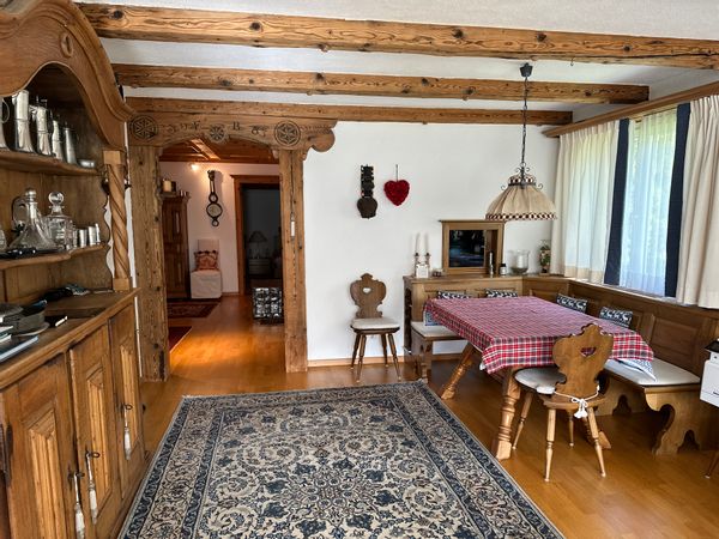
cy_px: 270
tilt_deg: -7.5
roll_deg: +0.1
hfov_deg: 71.6
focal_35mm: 24
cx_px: 360
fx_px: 498
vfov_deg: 56.8
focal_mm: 6.86
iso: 160
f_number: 1.78
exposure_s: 1/100
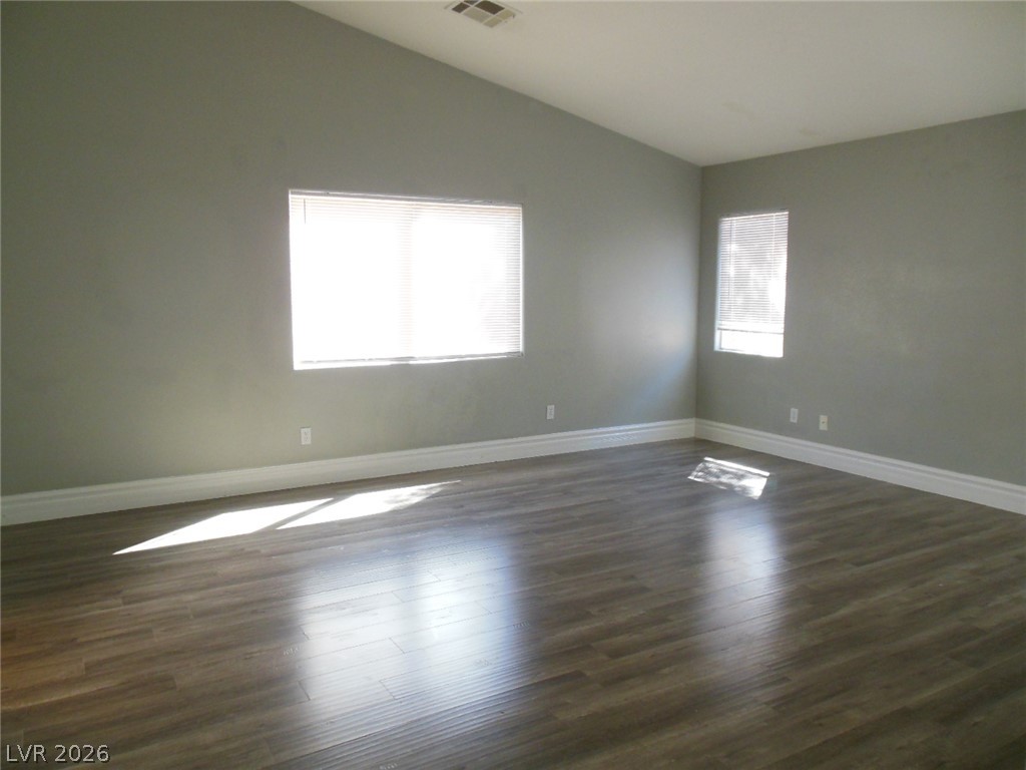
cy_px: 385
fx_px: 741
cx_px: 513
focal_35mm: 25
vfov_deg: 54.9
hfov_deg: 69.4
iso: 400
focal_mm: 4.5
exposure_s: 1/80
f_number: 3.2
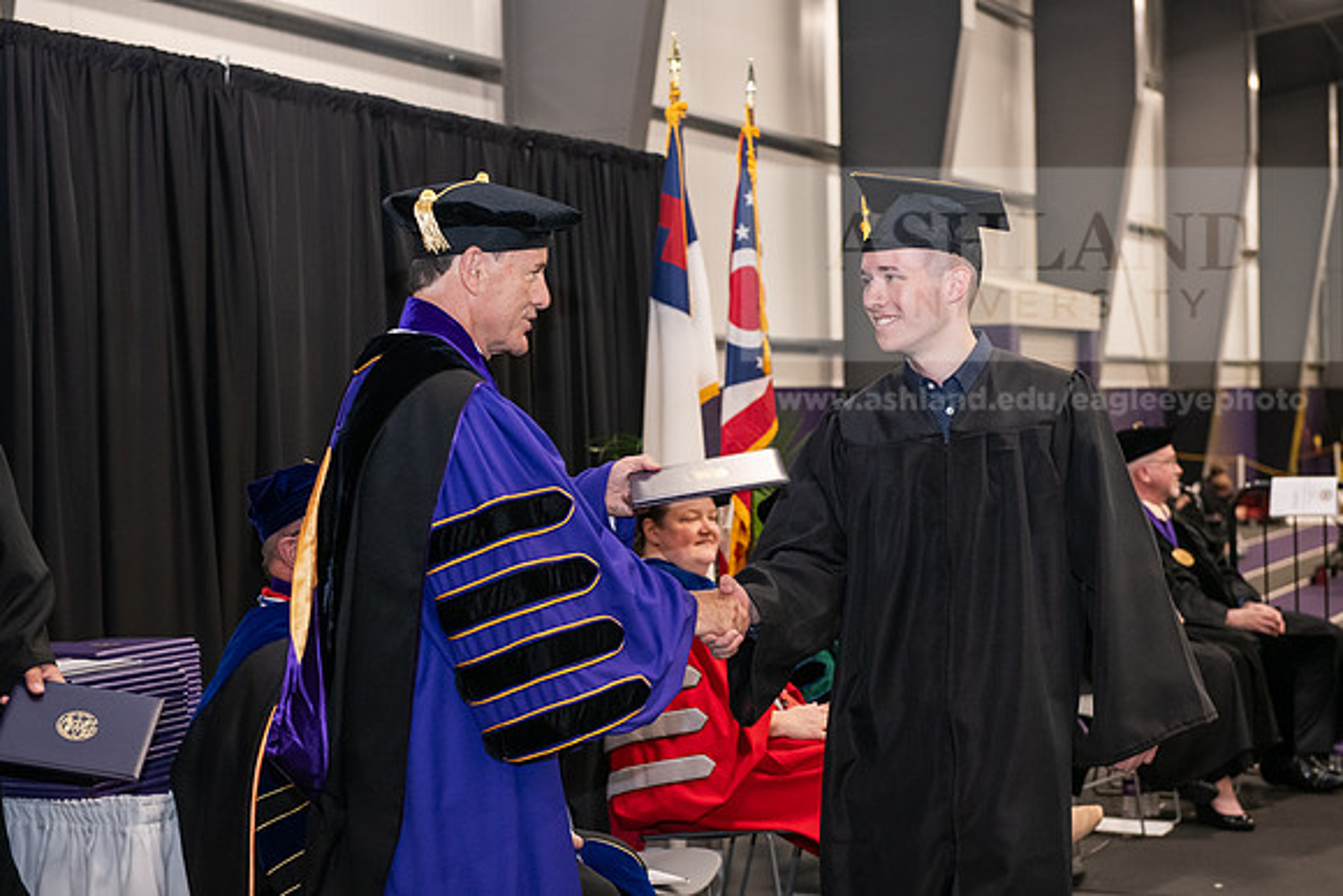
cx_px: 672
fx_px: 2463
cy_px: 448
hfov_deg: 30.5
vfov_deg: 20.6
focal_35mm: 66
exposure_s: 1/125
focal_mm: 66
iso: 2500
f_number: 5
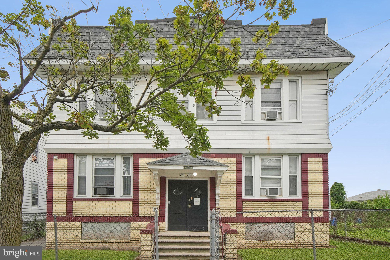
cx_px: 195
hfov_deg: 73.7
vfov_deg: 53.2
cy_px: 130
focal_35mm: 24
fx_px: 260
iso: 640
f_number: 9
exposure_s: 1/800
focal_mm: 16
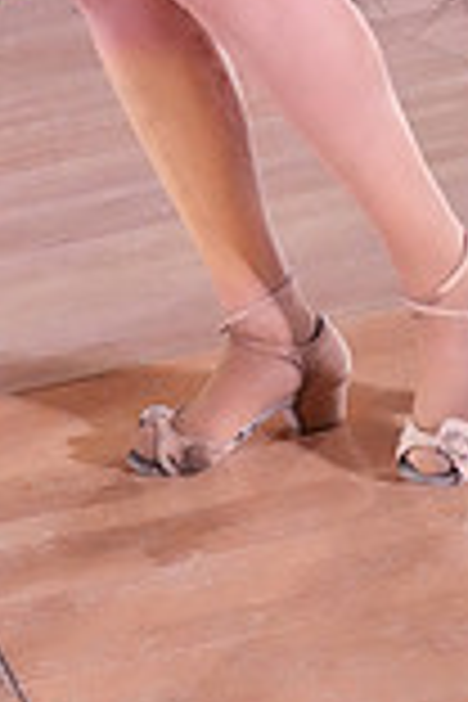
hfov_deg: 9.0
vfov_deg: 12.7
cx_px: -250
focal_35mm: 149
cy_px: -518
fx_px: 2905
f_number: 5
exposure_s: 1/400
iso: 8000
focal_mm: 40
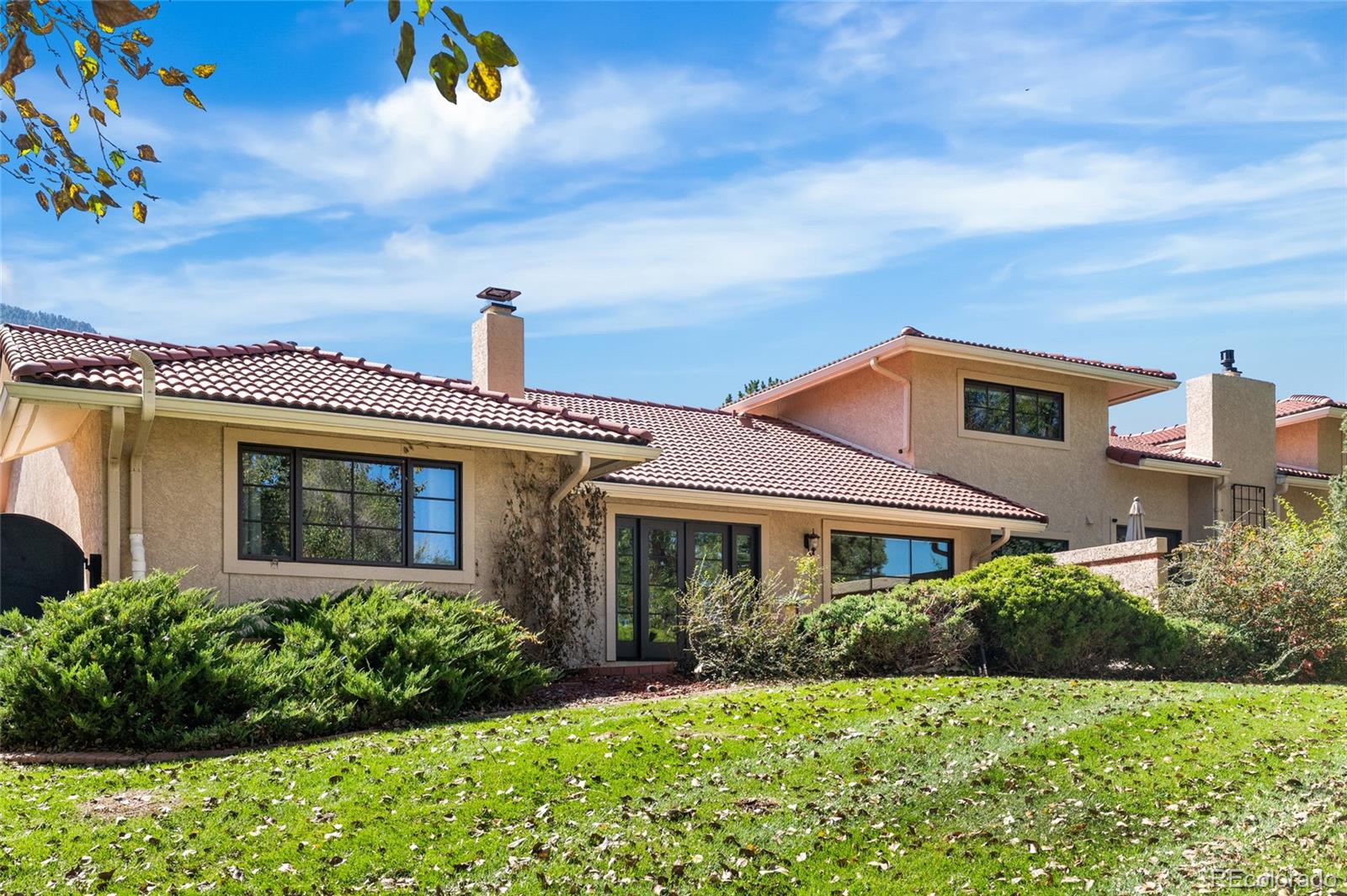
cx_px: 674
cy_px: 448
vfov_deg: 38.8
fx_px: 1271
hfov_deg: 55.8
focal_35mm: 34
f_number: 8
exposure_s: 1/1000
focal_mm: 34
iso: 640
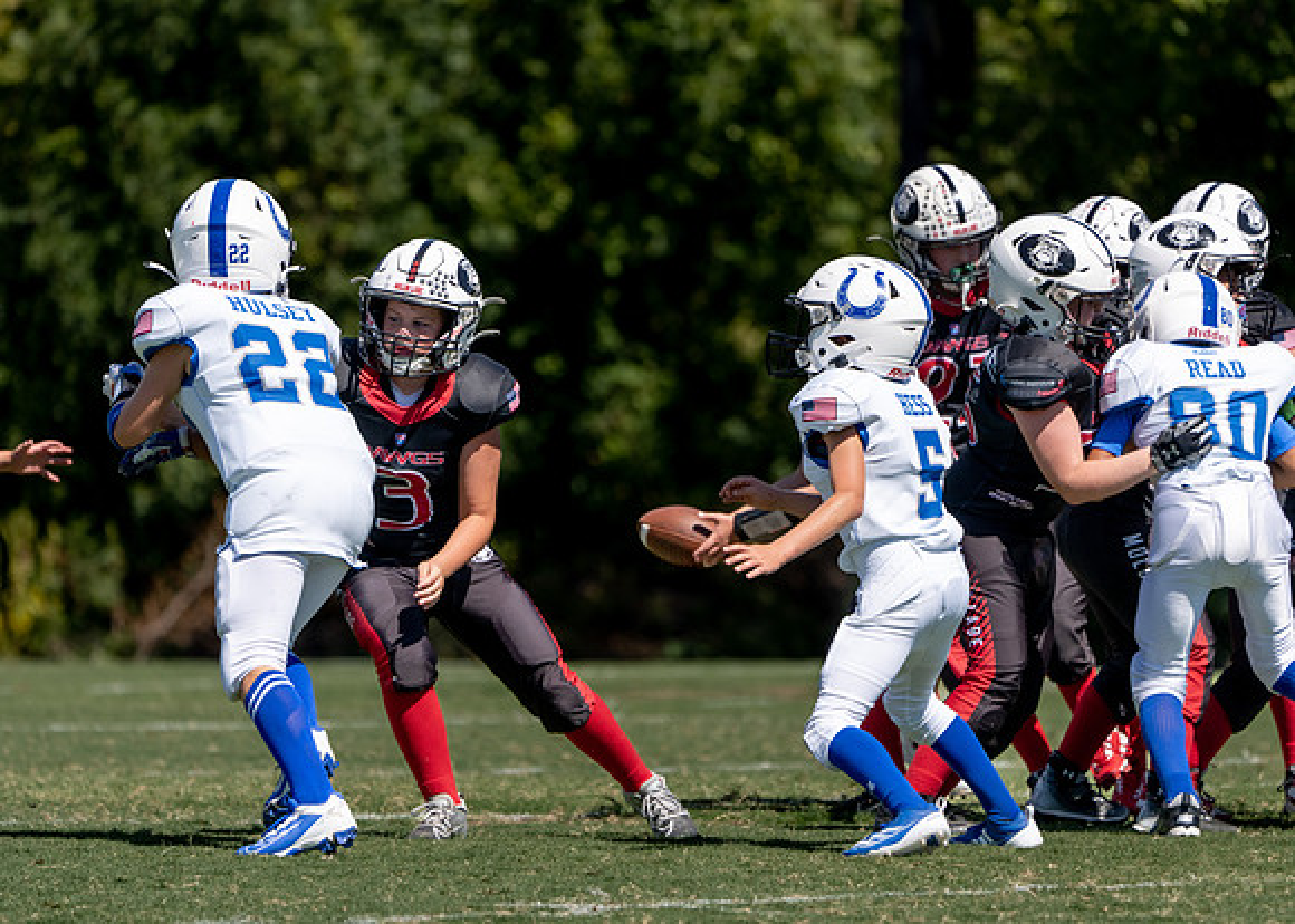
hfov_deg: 5.5
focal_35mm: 364
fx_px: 13376
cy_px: 524
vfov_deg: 4.0
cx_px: 705
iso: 320
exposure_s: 1/2000
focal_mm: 306
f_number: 5.6
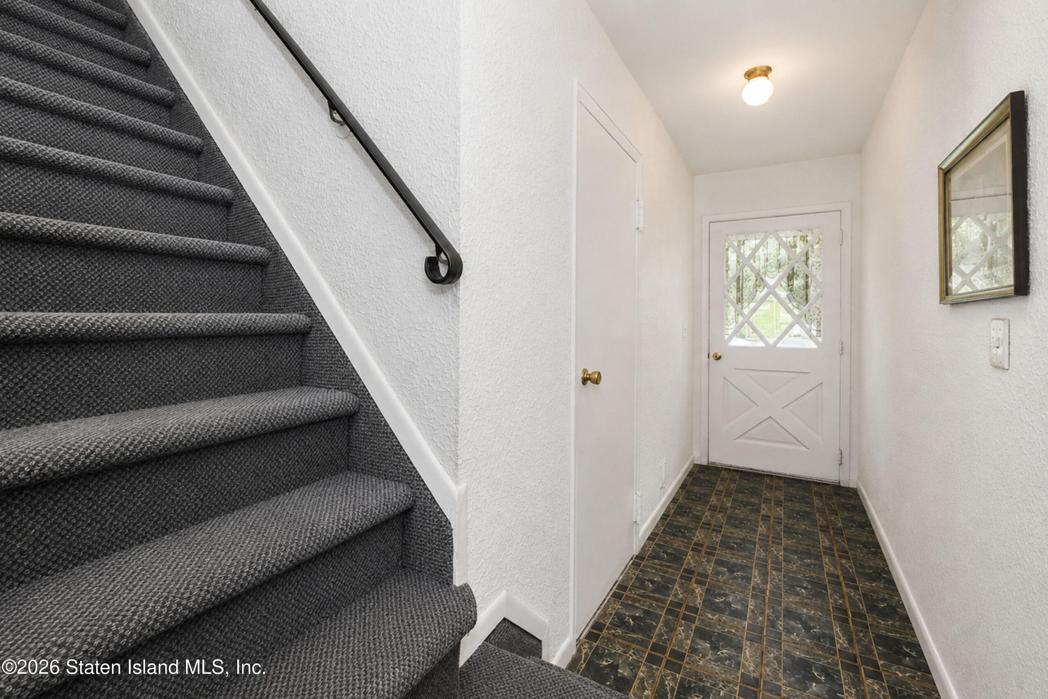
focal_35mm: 15
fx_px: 437
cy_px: 350
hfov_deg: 100.4
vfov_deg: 77.3
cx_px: 524
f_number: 8
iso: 2000
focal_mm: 10
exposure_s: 1/100
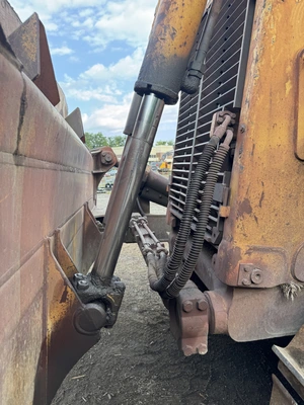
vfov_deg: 71.6
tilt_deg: -7.3
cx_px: 152
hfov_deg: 56.8
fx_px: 281
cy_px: 202
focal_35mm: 24
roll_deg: +1.7
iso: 64
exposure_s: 1/188
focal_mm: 6.76
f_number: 1.78
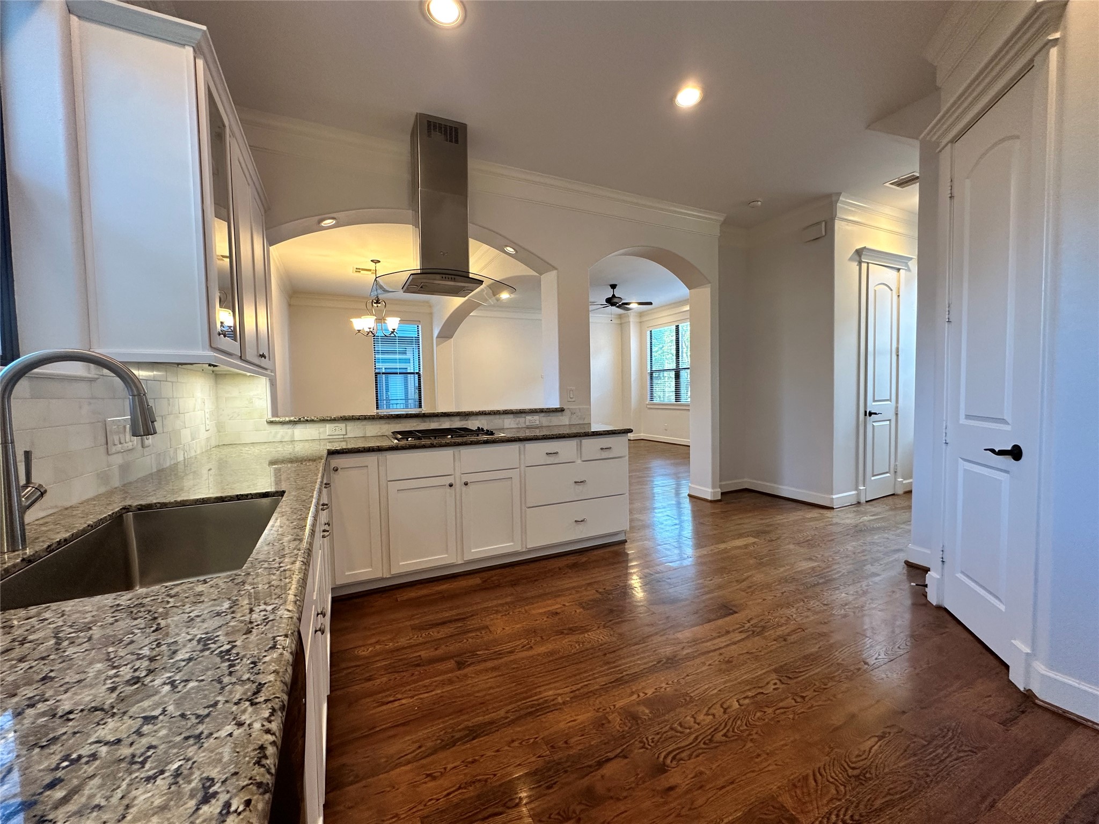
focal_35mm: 14
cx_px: 550
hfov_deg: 102.1
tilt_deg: -2.0
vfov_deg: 85.7
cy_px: 412
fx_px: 444
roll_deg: +0.9
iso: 160
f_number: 2.2
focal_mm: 2.22
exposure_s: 1/60
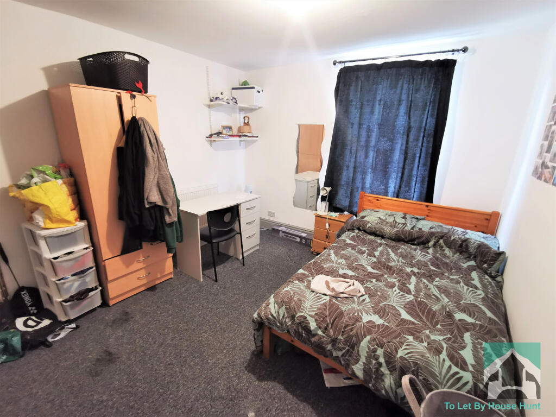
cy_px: 208
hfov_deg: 94.5
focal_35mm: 16
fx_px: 257
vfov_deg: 78.1
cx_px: 278
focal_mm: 2.35
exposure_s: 1/20
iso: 500
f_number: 2.2
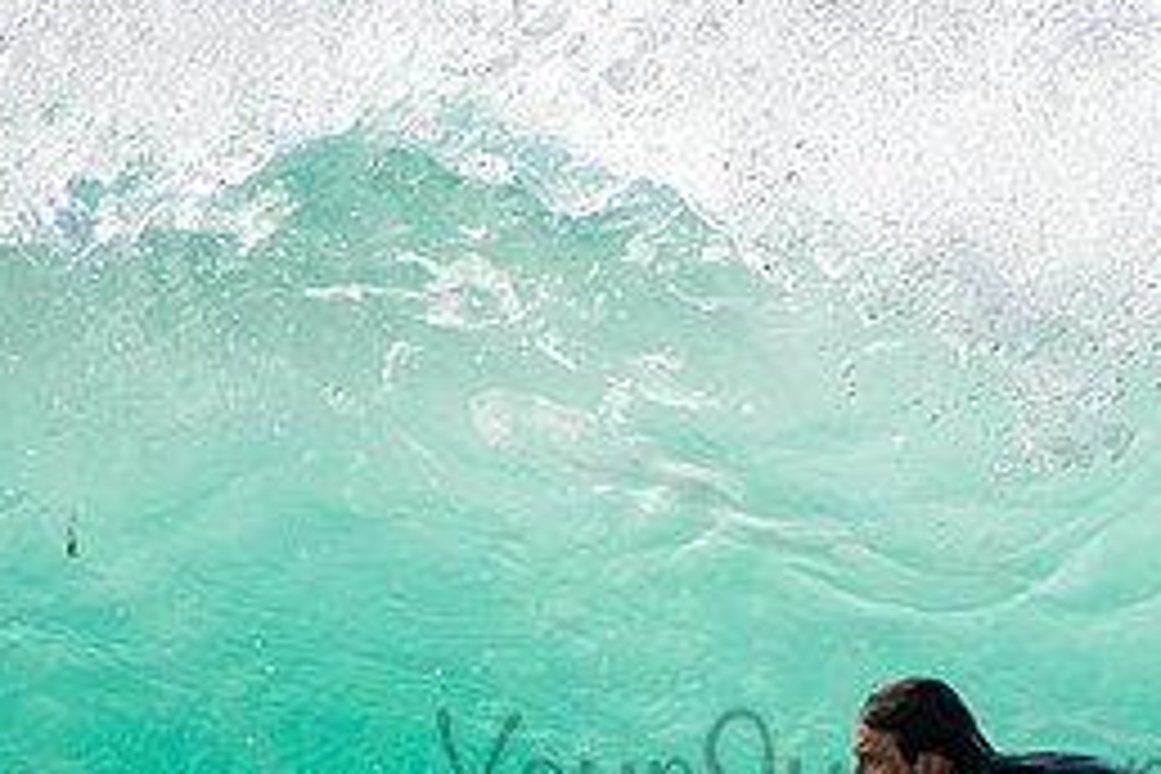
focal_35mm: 1350
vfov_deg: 1.0
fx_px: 43534
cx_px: 900
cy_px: 740
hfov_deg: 1.5
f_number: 5.6
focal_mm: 400
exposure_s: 1/2000
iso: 280
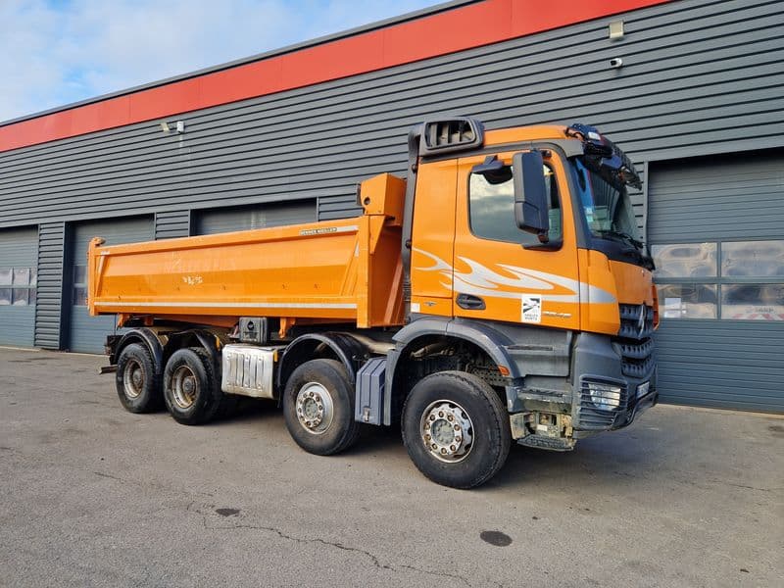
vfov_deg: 58.9
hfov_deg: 73.9
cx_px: 392
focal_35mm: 23
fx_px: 521
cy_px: 294
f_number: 1.8
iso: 50
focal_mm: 5.4
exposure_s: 1/1621
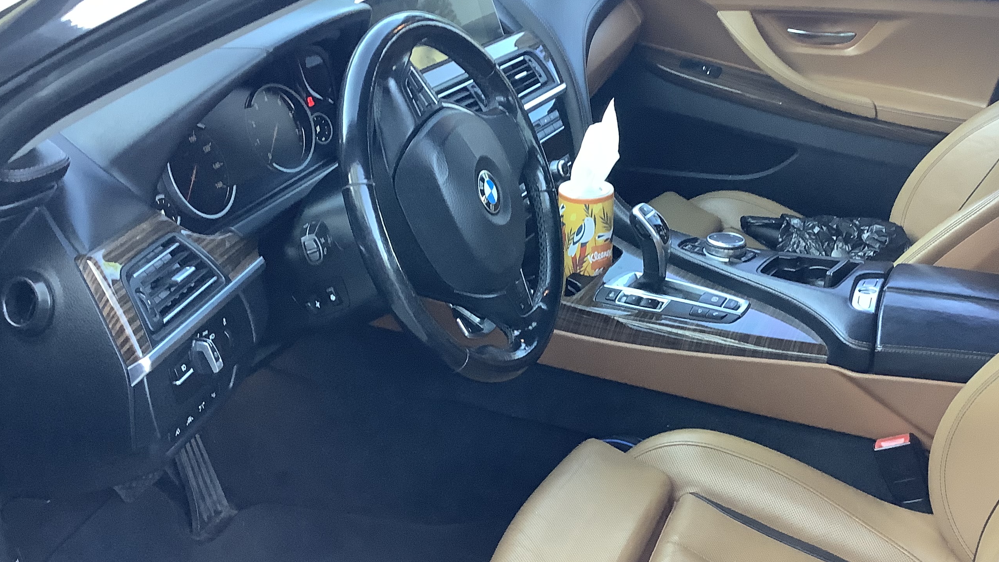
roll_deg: +1.8
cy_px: 320
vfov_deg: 27.7
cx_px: 544
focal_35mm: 43
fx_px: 1139
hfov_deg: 47.3
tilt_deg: -27.4
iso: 160
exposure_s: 1/60
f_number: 2.4
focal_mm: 3.3
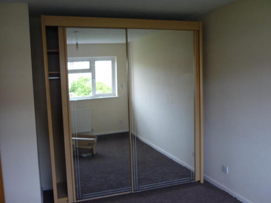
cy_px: 102
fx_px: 258
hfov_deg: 55.4
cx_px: 136
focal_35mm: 33
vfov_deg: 42.9
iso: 160
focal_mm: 5.5
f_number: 2.8
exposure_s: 1/30
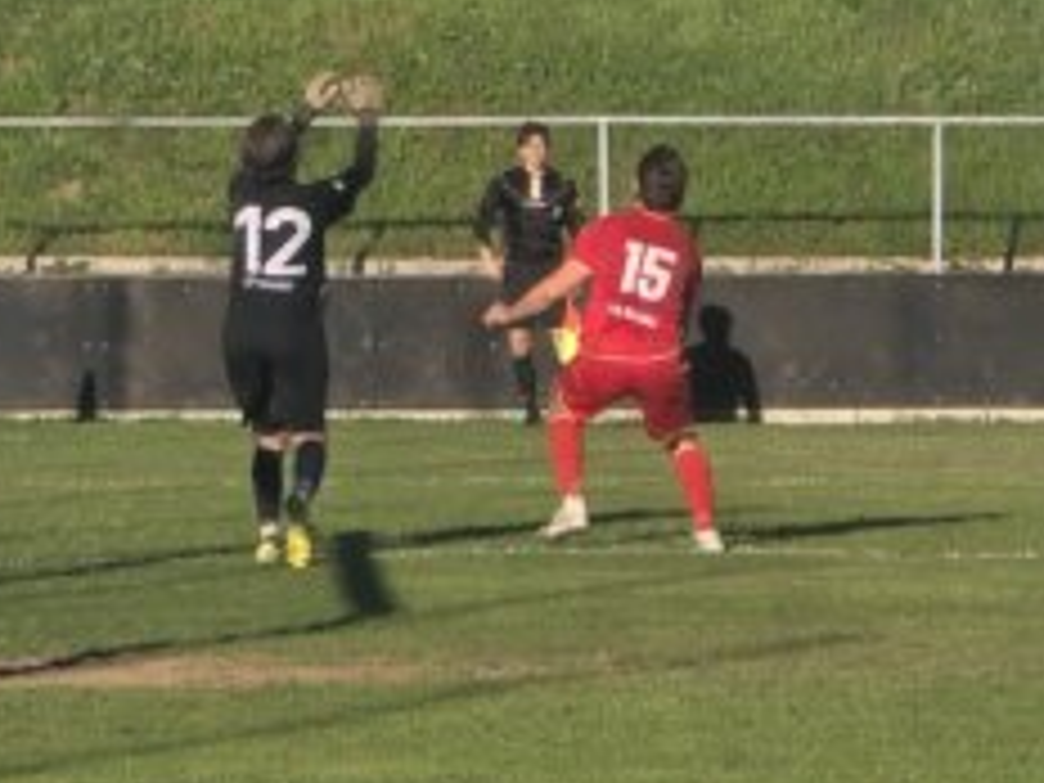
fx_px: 11943
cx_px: 792
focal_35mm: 396
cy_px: 108
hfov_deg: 5.0
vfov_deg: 3.8
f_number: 3.4
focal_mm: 18.6
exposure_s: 1/1232
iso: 64
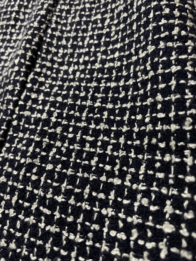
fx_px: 196
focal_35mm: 26
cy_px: 130
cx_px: 98
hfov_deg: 53.1
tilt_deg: -59.0
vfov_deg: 67.3
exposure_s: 1/25
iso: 640
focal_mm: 4.2
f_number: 1.6
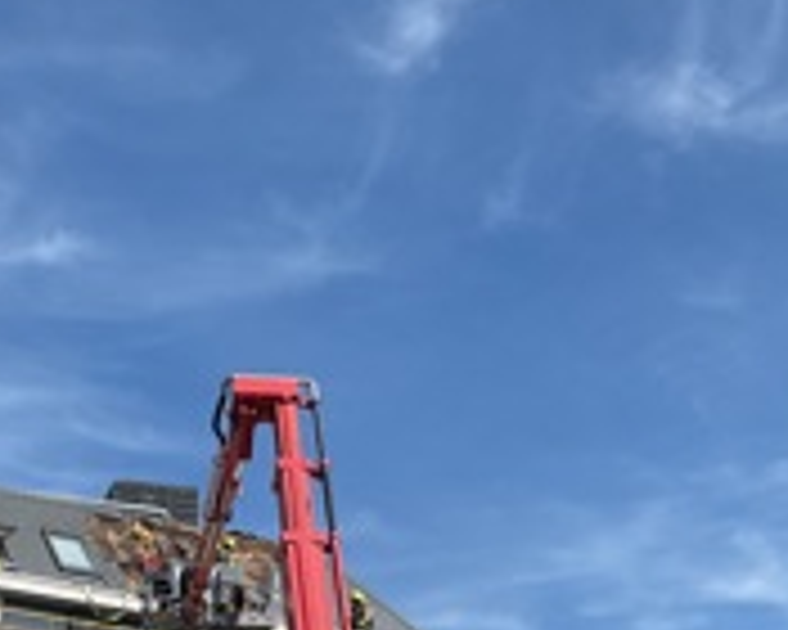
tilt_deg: +17.3
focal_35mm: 83
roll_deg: -0.6
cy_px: 657
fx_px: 1936
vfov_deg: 18.0
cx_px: 189
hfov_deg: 22.8
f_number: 1.8
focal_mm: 3
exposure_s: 1/1786
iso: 16
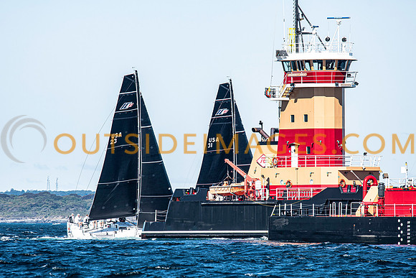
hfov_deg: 4.5
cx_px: 208
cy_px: 139
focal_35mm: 461
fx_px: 5328
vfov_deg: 3.0
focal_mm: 300
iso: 320
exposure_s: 1/1600
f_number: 5.6
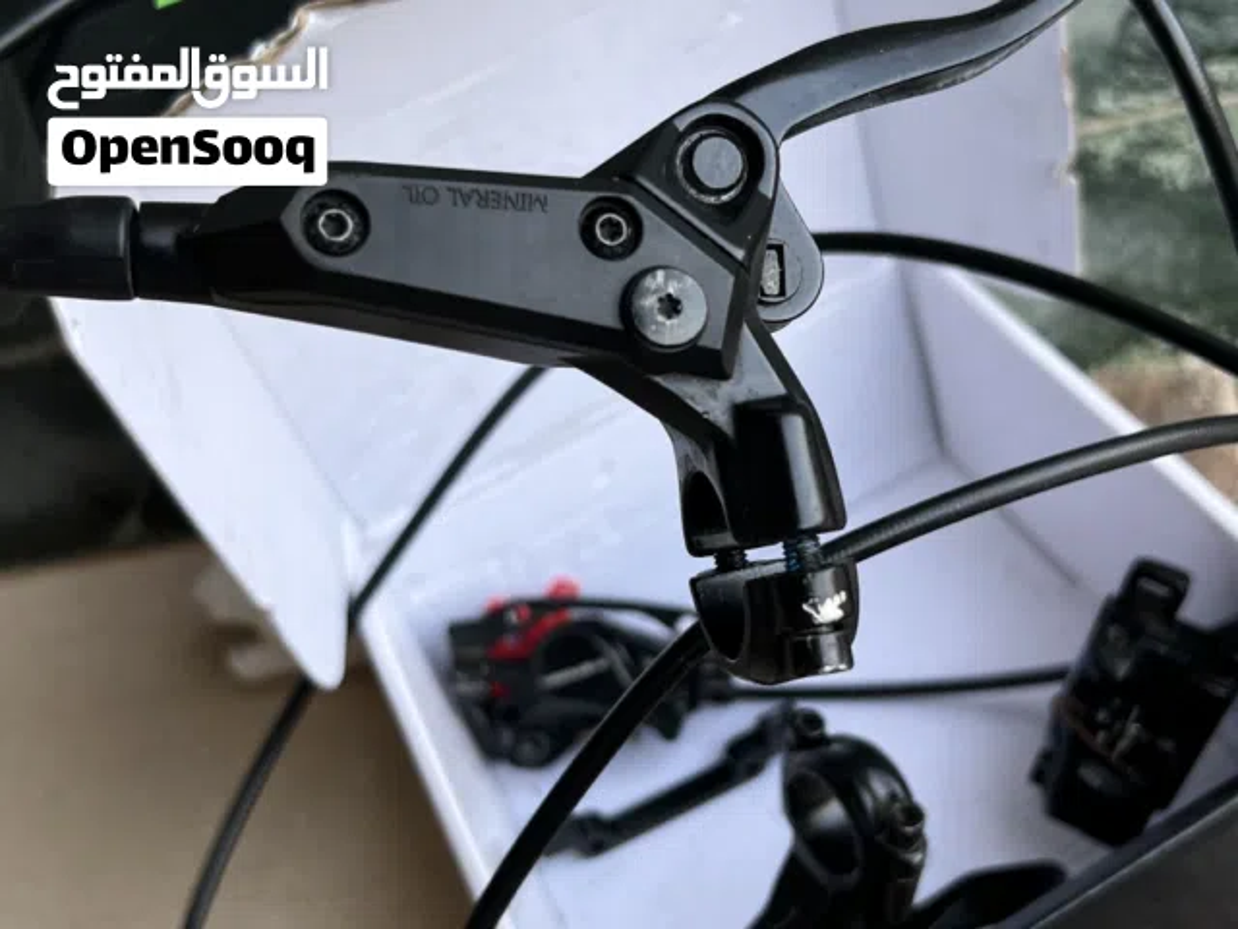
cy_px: 464
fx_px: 930
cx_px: 619
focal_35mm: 26
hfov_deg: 67.3
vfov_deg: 53.1
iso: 40
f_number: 1.5
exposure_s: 1/121
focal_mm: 5.7
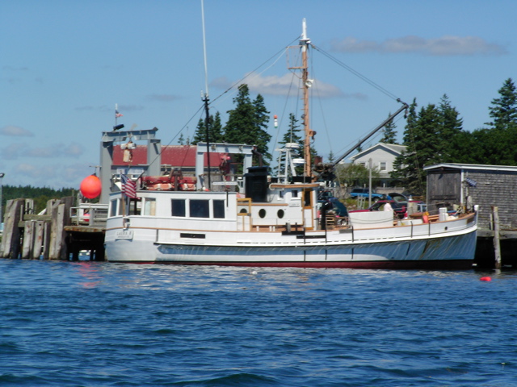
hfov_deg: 14.7
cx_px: 258
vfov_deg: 11.1
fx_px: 2001
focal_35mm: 134
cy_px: 194
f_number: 7.8
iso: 50
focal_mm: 20.6
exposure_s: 1/399
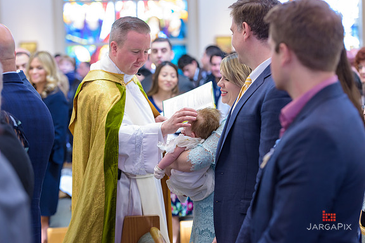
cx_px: 183
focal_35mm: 103
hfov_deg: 19.8
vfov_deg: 13.3
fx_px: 1044
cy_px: 121
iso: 1600
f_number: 4
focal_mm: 102
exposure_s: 1/125
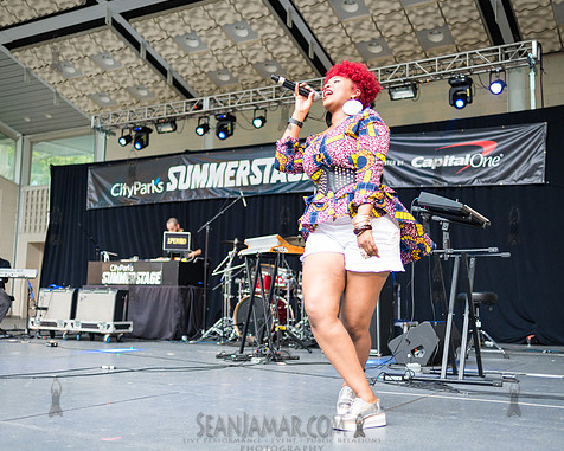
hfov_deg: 45.8
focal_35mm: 40
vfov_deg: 37.3
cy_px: 224
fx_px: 668
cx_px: 284
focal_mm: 35
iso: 1000
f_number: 2
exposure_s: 1/1000
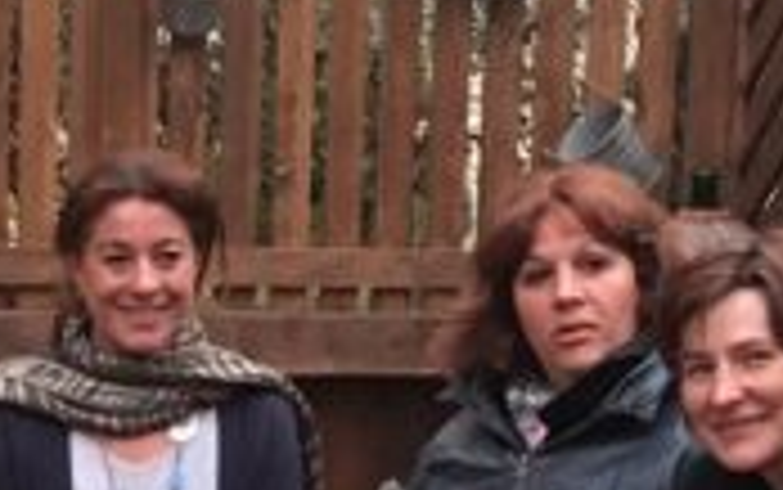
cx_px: 189
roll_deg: -1.9
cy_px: 638
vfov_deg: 9.2
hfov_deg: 14.8
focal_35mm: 141
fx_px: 3011
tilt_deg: -14.6
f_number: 2.2
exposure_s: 1/17
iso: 320
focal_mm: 4.15
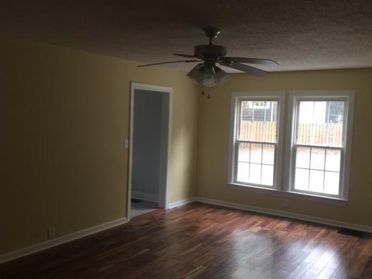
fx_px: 376
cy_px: 143
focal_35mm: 35
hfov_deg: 52.6
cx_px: 187
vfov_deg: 40.7
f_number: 2.2
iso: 32
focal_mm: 4.15
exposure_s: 1/15
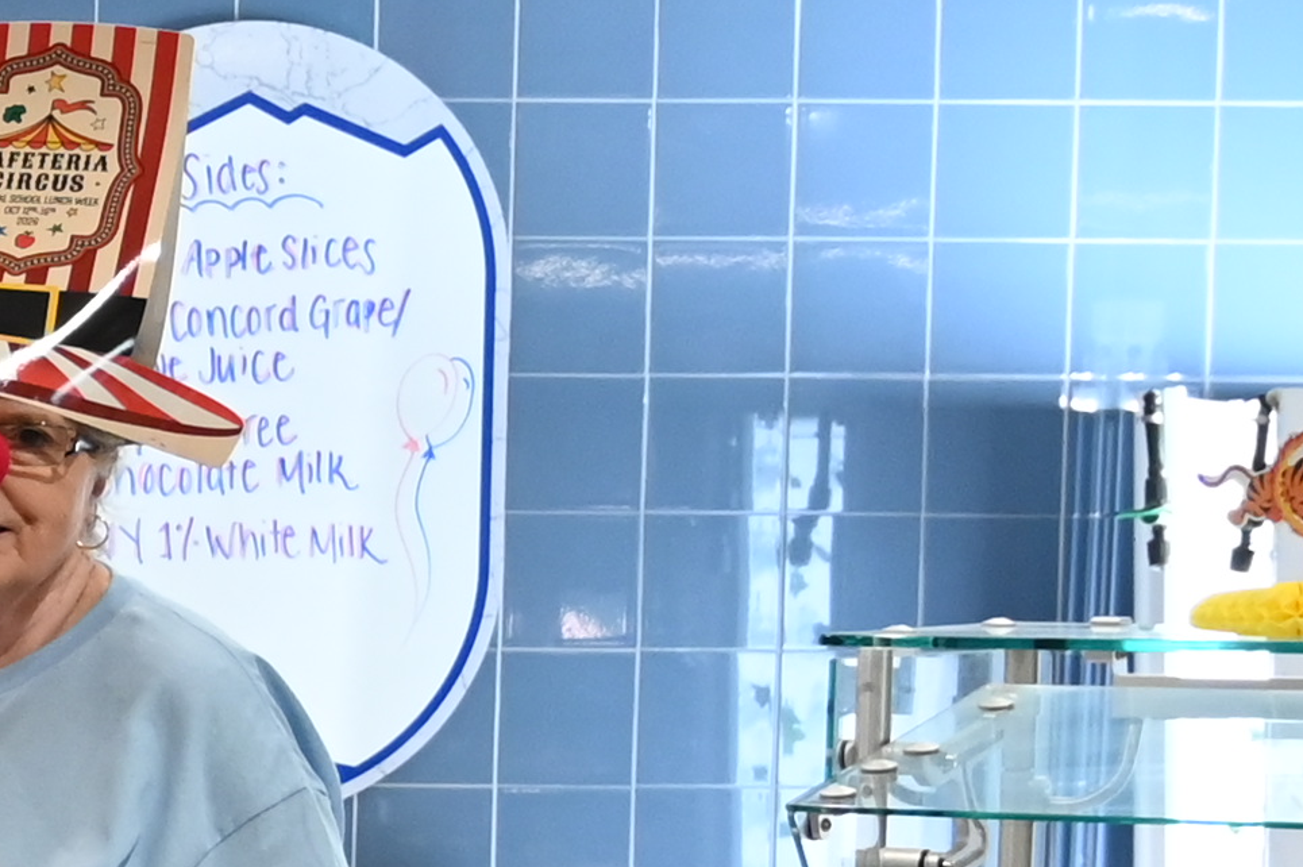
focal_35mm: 188
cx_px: -2398
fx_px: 6800
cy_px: 833
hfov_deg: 9.1
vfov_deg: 7.3
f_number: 4
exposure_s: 1/125
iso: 1400
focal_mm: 30
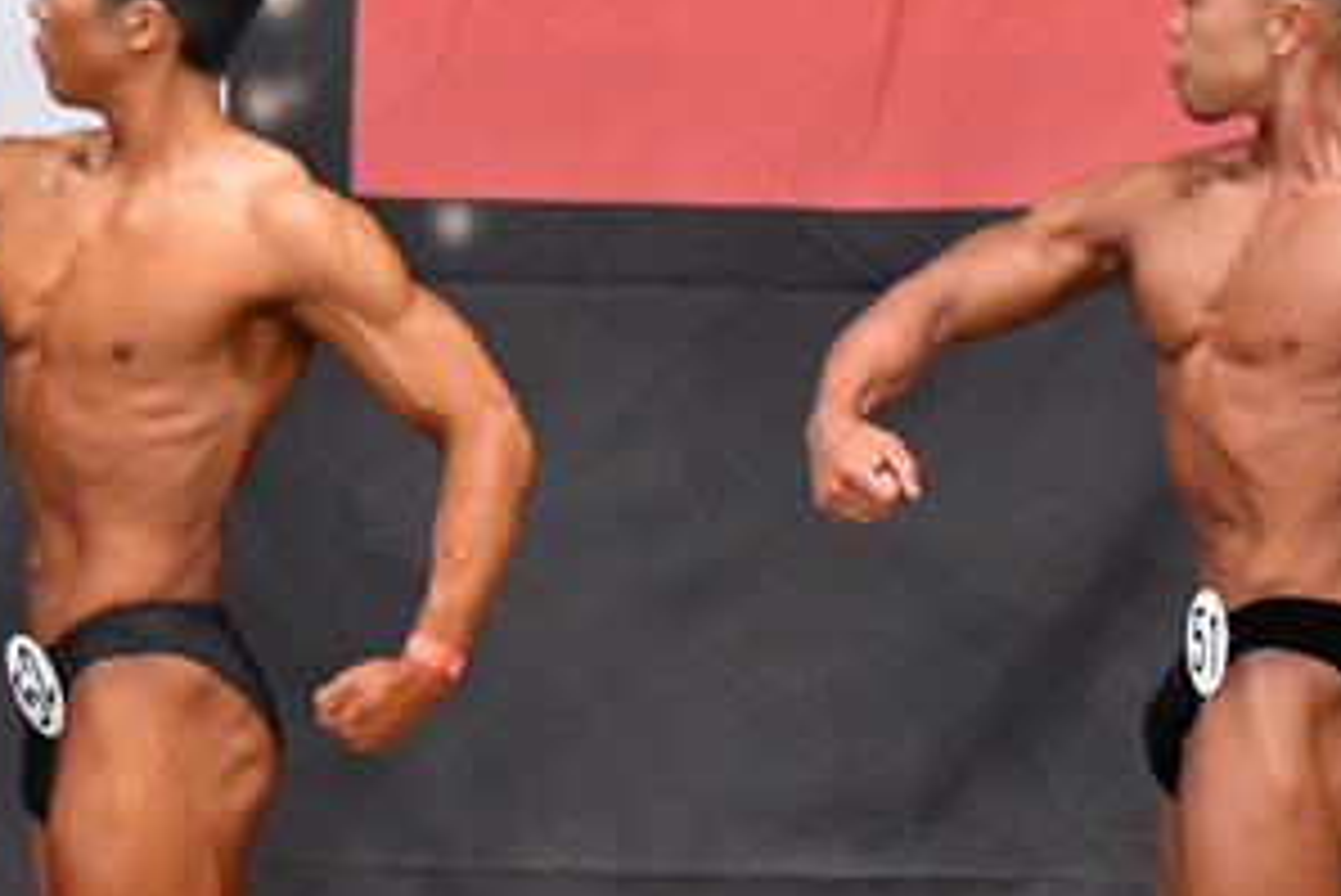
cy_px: 747
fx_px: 19565
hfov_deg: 3.9
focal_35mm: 525
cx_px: 1316
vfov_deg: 2.6
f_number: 5.6
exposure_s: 1/400
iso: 6400
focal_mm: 135
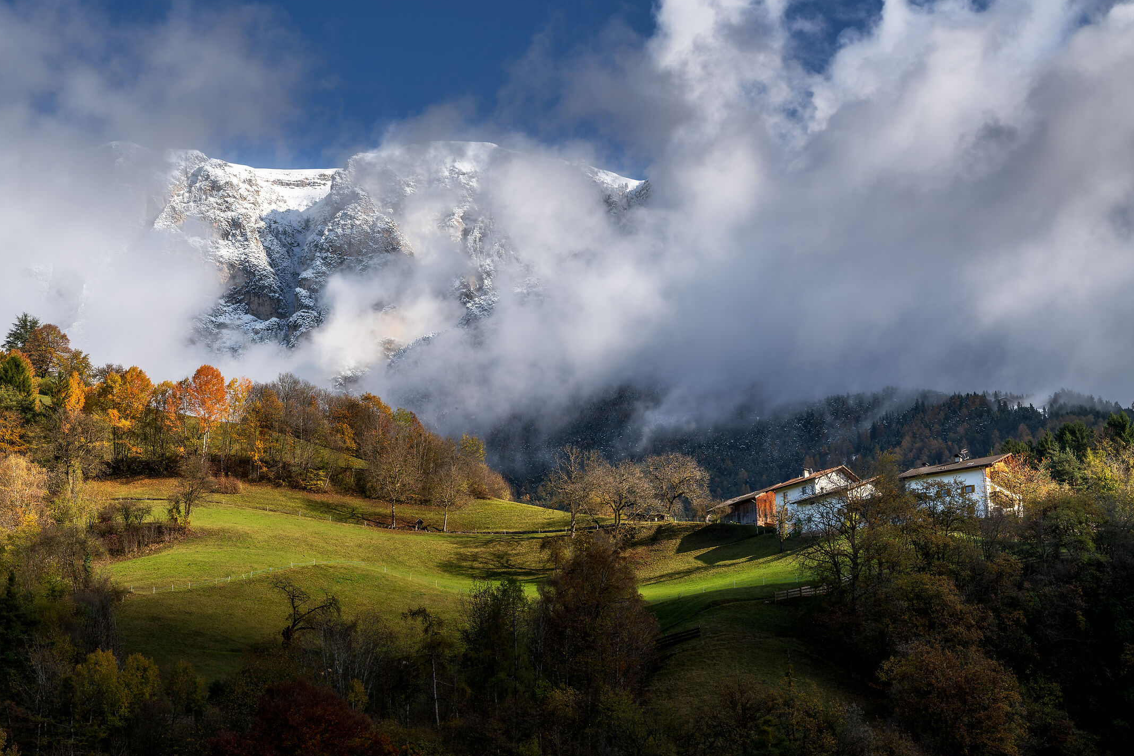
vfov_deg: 20.9
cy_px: 352
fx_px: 2048
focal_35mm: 65
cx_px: 500
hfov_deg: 30.9
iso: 160
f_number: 8
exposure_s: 1/400
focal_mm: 58
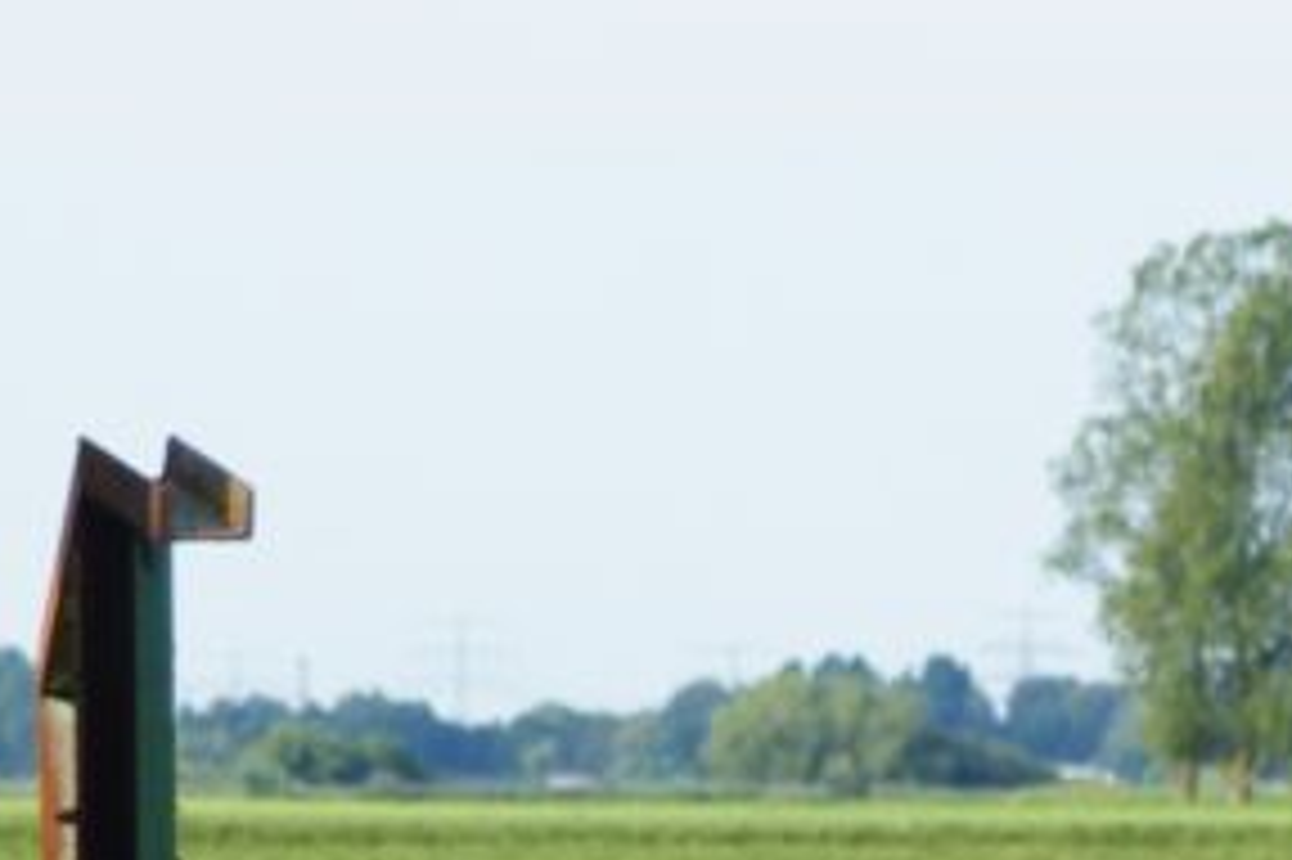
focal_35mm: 778
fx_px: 27897
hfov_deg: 2.7
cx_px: 1360
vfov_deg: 1.8
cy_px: 759
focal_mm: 93
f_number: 7.1
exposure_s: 1/125
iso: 100
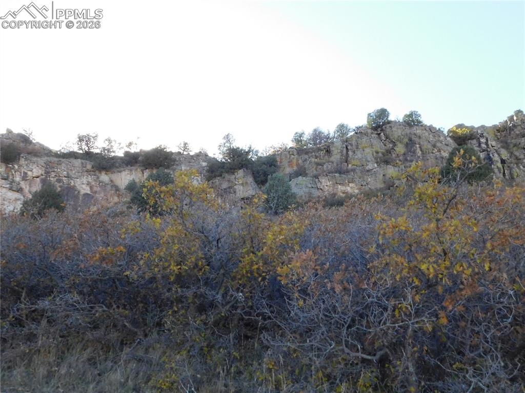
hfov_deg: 60.0
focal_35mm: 30
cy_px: 196
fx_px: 455
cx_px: 262
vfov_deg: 46.8
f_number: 3.2
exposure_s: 1/1500
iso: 800
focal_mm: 5.3
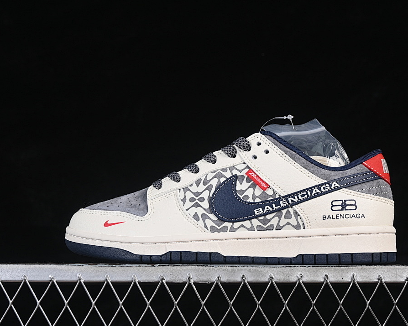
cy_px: 162
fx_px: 1026
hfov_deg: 22.5
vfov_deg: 18.1
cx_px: 231
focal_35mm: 85
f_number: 8
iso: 160
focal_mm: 50
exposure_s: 1/80
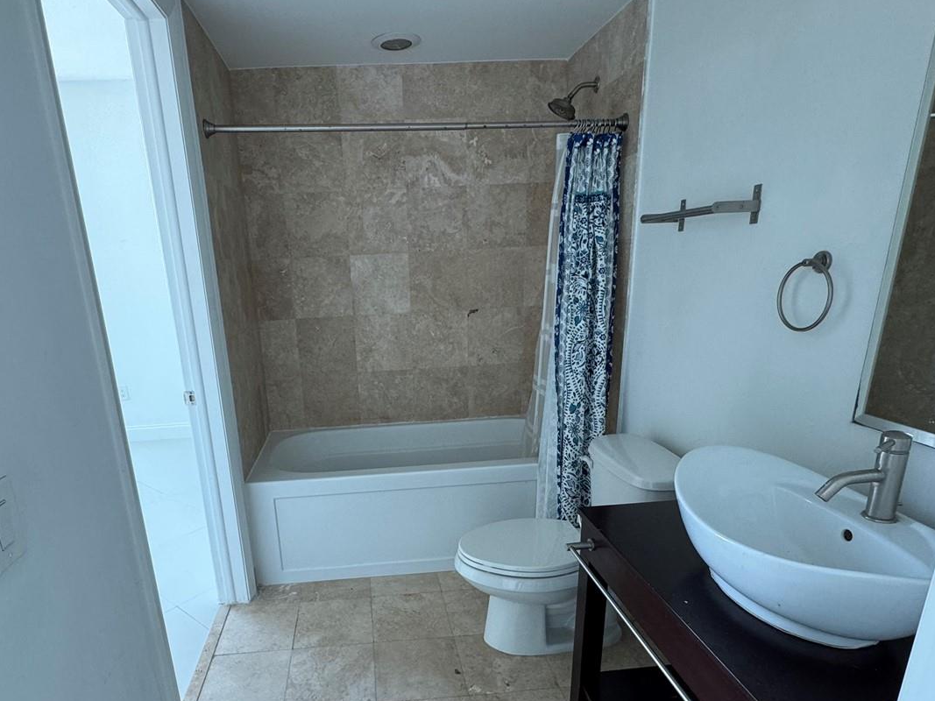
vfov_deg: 62.5
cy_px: 439
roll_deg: +2.6
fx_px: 567
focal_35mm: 21
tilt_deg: -17.6
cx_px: 392
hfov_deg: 78.4
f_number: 2.2
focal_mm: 2.22
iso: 160
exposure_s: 1/99
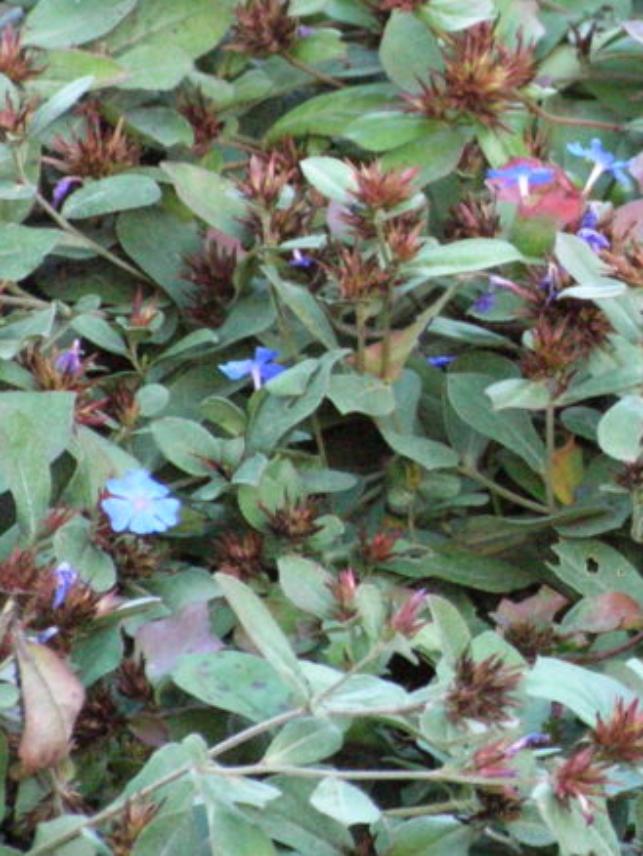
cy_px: 313
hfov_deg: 2.1
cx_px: 864
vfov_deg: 2.8
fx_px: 17493
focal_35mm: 707
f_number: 4.4
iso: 300
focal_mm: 50
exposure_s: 1/94
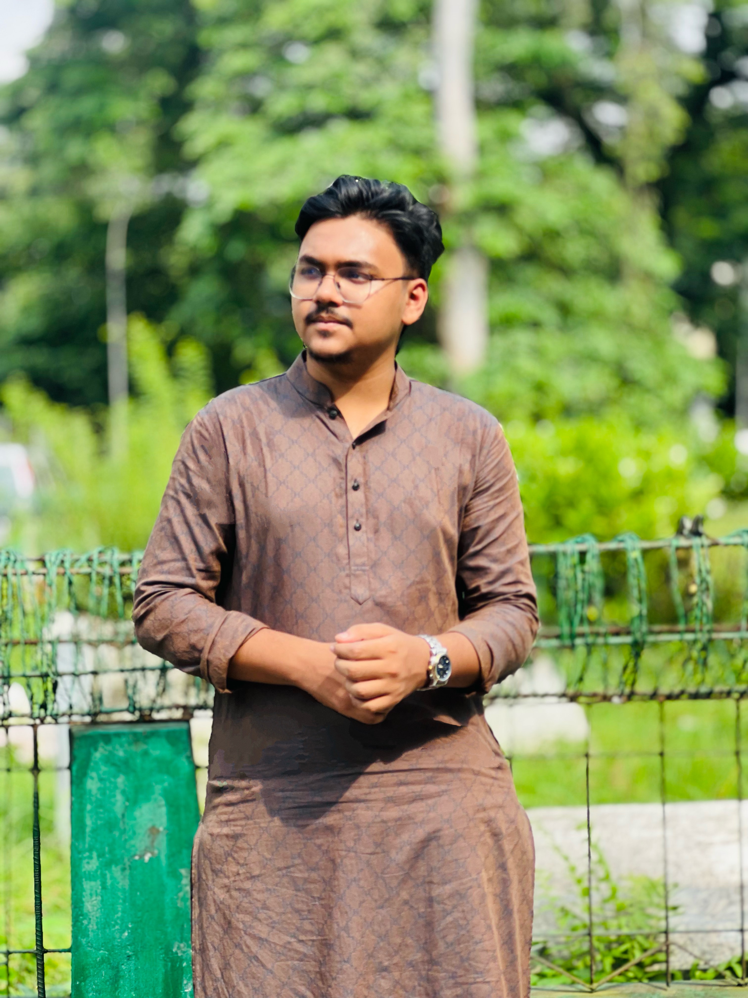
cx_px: 374
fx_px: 2218
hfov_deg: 19.1
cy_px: 499
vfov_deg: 25.3
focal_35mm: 77
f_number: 2.8
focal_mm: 9
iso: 25
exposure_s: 1/129
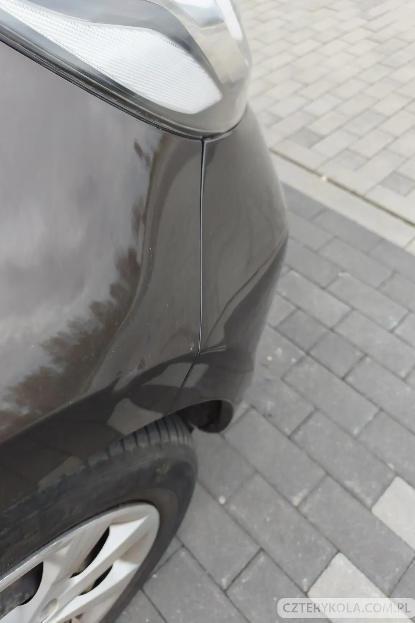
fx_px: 415
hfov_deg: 53.0
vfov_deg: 73.7
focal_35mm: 24
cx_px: 187
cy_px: 311
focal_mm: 6.06
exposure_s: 1/173
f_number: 1.7
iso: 50
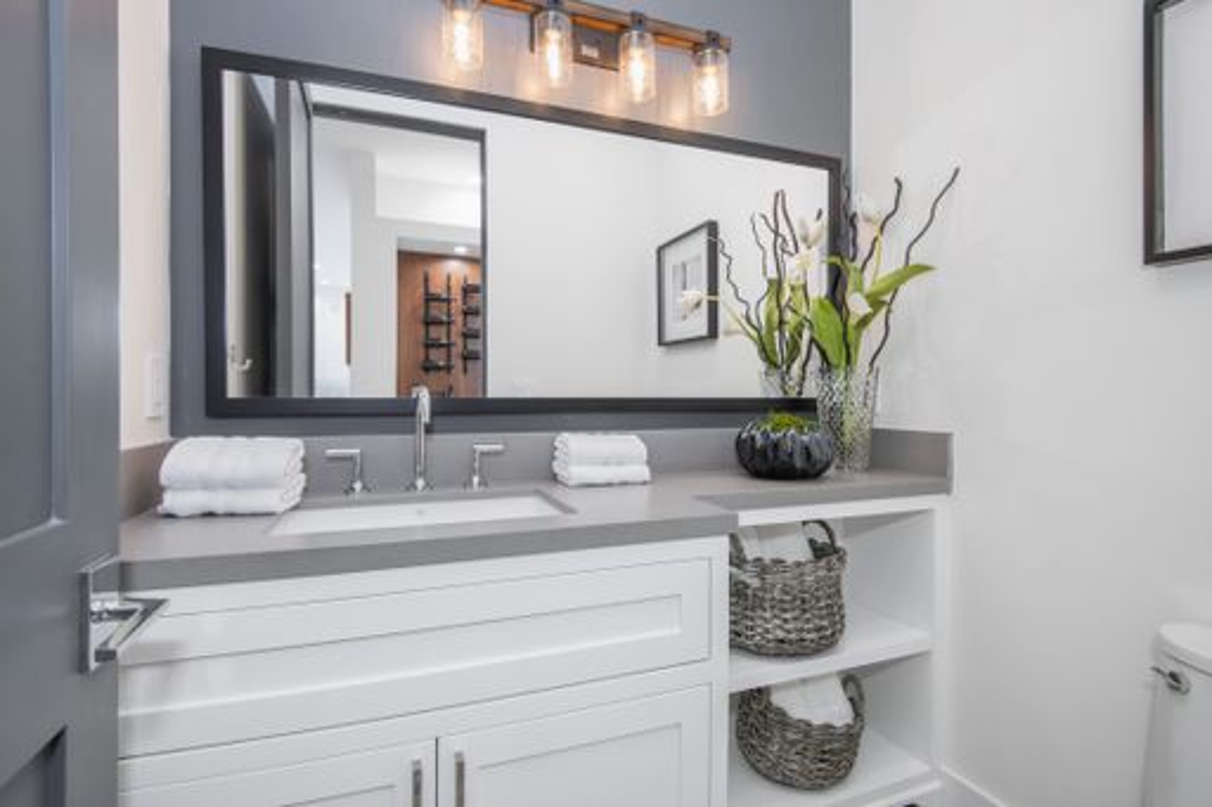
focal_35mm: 17
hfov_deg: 93.3
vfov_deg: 70.4
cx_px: 606
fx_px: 572
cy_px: 404
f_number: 8
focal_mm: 17
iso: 320
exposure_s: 1/50
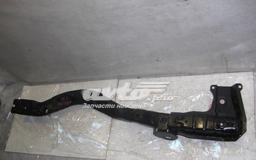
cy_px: 94
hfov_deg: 50.4
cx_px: 129
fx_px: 272
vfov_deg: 32.7
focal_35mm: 39
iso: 100
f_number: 2.8
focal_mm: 6.3
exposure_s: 1/60
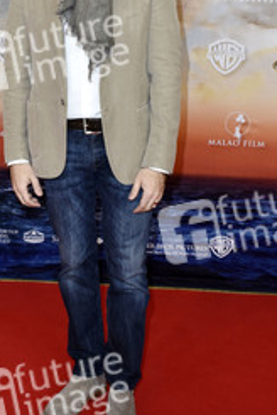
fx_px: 760
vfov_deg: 30.4
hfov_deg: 20.6
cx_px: 91
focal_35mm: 66
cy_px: 140
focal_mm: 27
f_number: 6.3
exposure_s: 1/100
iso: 640
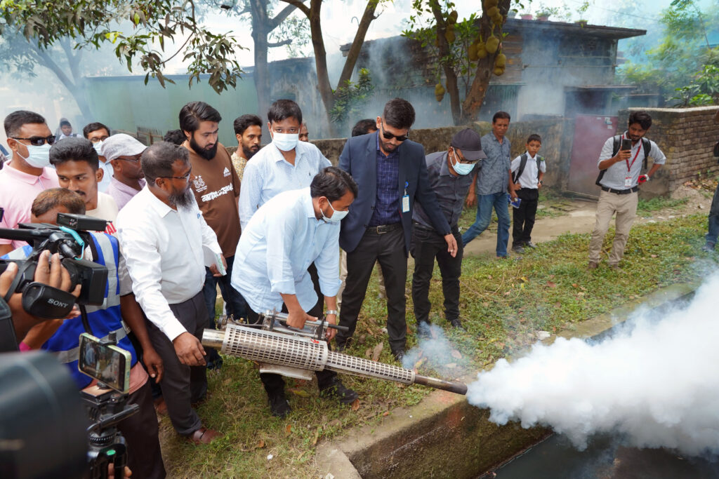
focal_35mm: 24
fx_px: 479
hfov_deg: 73.7
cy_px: 240
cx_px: 360
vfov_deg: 53.1
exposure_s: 1/125
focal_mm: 24
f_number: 5.6
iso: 800
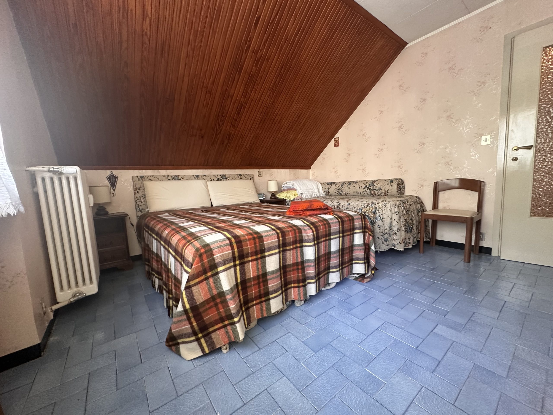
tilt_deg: -6.4
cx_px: 276
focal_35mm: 14
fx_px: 224
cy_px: 208
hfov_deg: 102.1
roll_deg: +2.9
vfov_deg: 85.7
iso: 320
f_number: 2.2
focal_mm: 2.22
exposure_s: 1/60
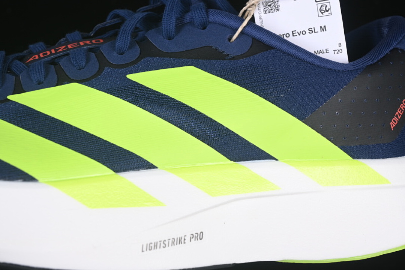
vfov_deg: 18.2
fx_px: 844
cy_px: 135
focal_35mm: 75
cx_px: 202
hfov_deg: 27.0
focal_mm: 50
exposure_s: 1/60
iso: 160
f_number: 6.3
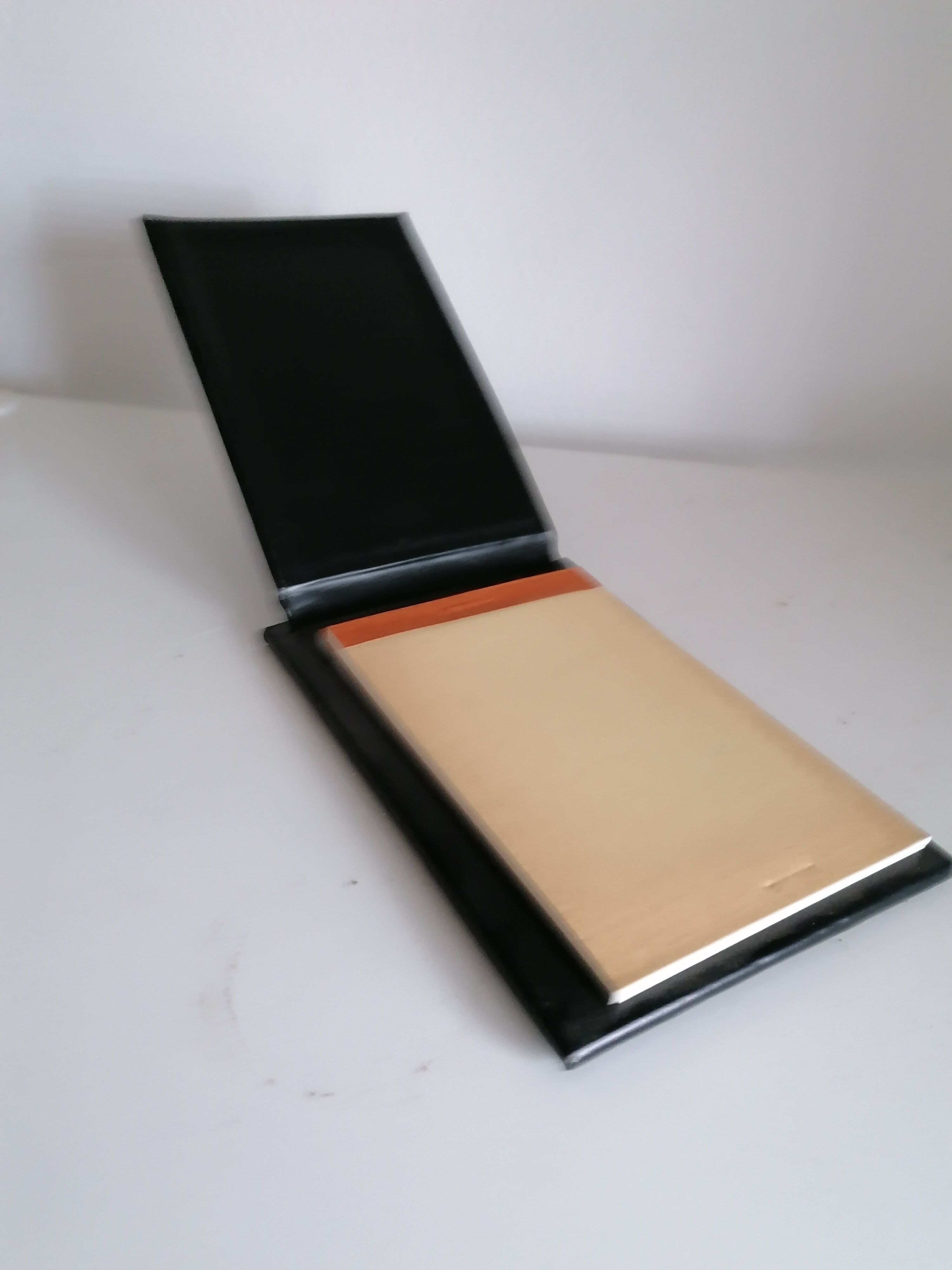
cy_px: 635
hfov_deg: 51.4
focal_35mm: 27
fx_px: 990
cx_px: 476
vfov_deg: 65.3
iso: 400
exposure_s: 1/24
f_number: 1.8
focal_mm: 4.75
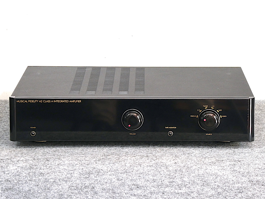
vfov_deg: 9.8
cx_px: 132
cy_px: 100
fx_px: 1156
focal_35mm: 151
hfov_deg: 13.1
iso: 200
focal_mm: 27.1
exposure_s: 1/13
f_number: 5.4
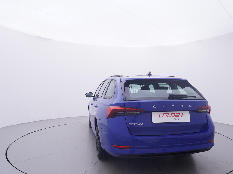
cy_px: 99
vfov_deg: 48.6
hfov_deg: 62.3
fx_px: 193
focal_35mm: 29
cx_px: 125
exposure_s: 1/80
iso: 200
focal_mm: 15
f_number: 5
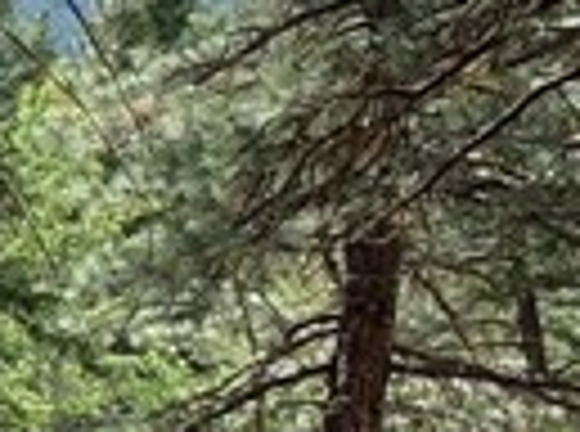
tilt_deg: +7.3
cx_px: -1551
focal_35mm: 207
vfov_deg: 7.1
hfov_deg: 7.5
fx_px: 3459
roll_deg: -2.1
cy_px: 212
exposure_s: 1/490
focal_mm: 4.25
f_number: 1.8
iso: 25
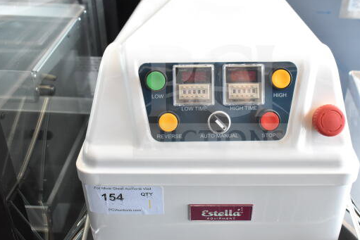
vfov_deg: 31.2
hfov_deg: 45.2
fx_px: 430
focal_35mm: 43
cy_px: 101
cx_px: 211
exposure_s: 1/125
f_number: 5.6
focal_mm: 24
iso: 1600
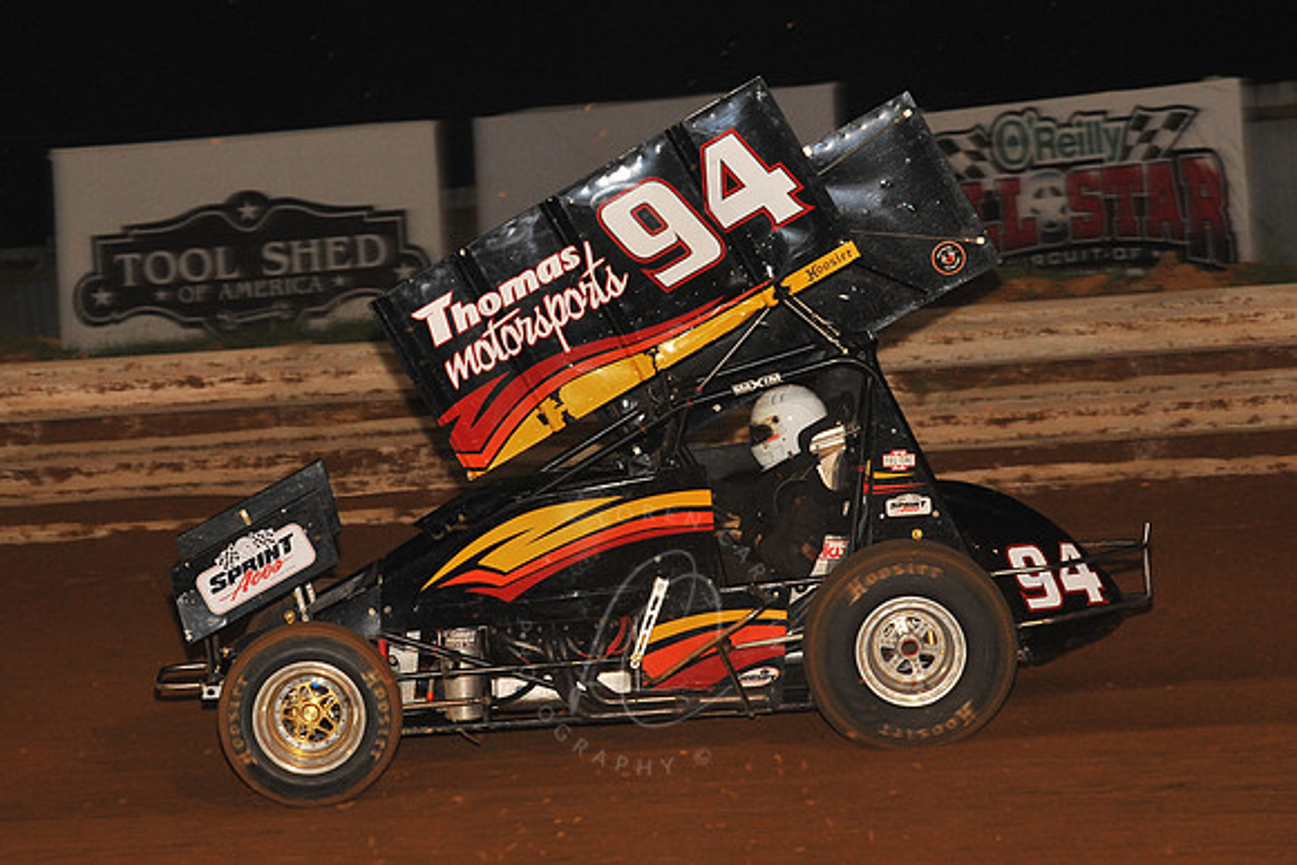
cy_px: 432
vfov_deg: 10.2
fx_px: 4865
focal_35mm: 135
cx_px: 648
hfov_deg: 15.2
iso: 1000
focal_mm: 135
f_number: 6.3
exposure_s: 1/320
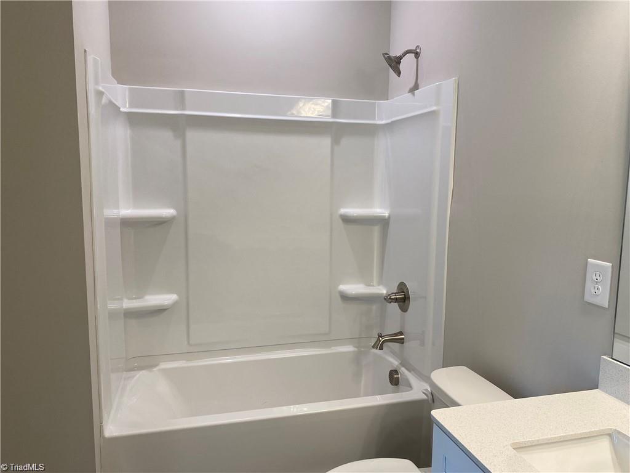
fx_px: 473
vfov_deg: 53.1
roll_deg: -0.4
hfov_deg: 67.3
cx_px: 315
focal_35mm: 26
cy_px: 236
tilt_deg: -8.0
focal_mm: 4.25
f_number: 1.8
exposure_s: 1/120
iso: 100
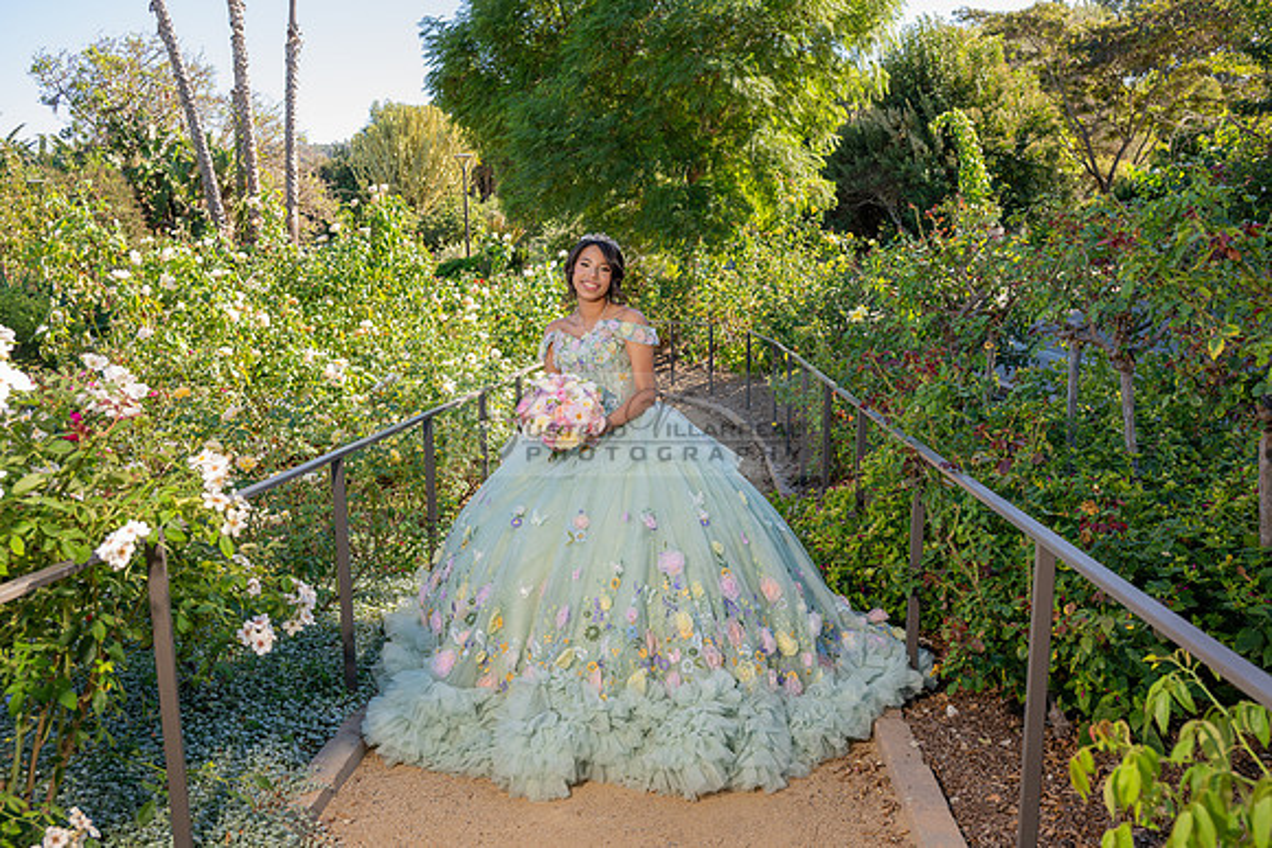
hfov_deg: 60.3
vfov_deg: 42.3
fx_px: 1096
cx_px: 636
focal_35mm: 31
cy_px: 424
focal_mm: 31
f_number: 5
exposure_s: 1/200
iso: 200
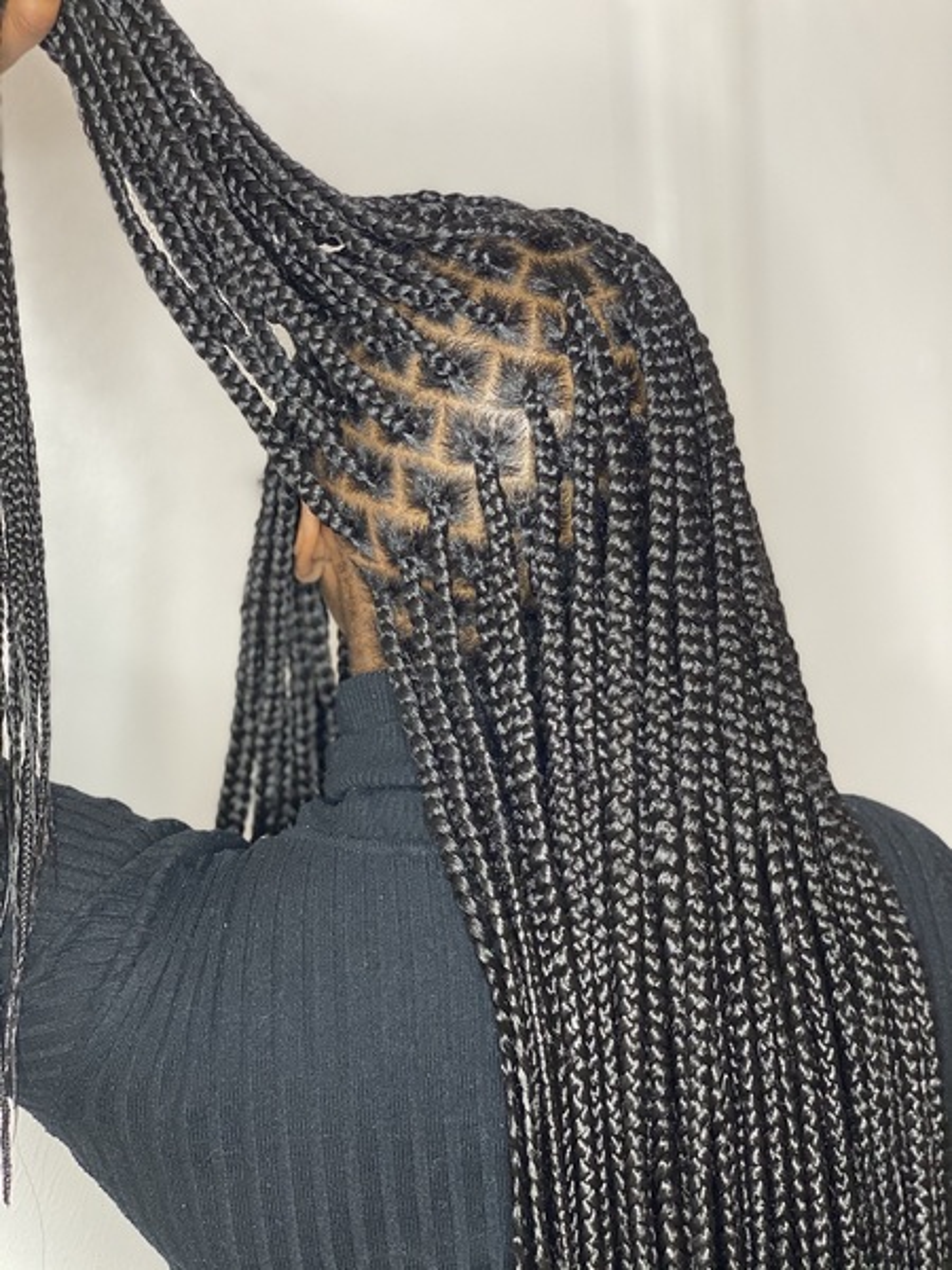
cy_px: 635
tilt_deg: -7.3
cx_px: 476
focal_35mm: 52
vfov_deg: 36.8
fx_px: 1907
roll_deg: +3.8
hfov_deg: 28.0
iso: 125
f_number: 2
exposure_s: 1/50
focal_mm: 6
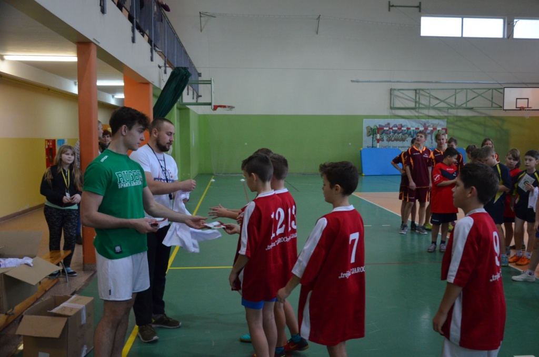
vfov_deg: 36.7
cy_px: 178
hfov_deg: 53.2
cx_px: 270
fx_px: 538
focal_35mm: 36
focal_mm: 24
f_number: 3.8
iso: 1600
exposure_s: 1/160
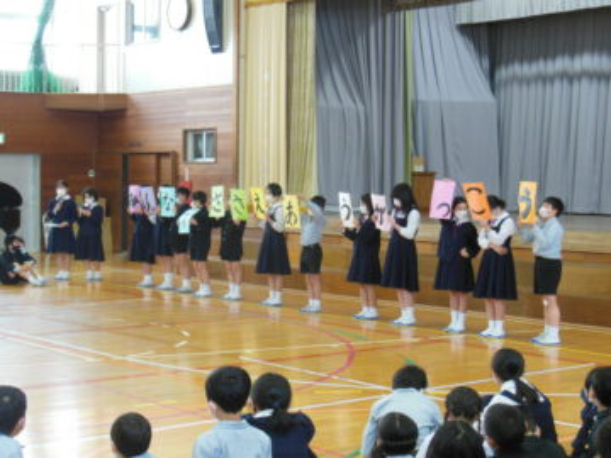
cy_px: 229
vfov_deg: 21.0
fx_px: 1236
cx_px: 306
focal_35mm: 70
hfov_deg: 27.8
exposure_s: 1/20
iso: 400
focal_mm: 12.4
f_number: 5.2
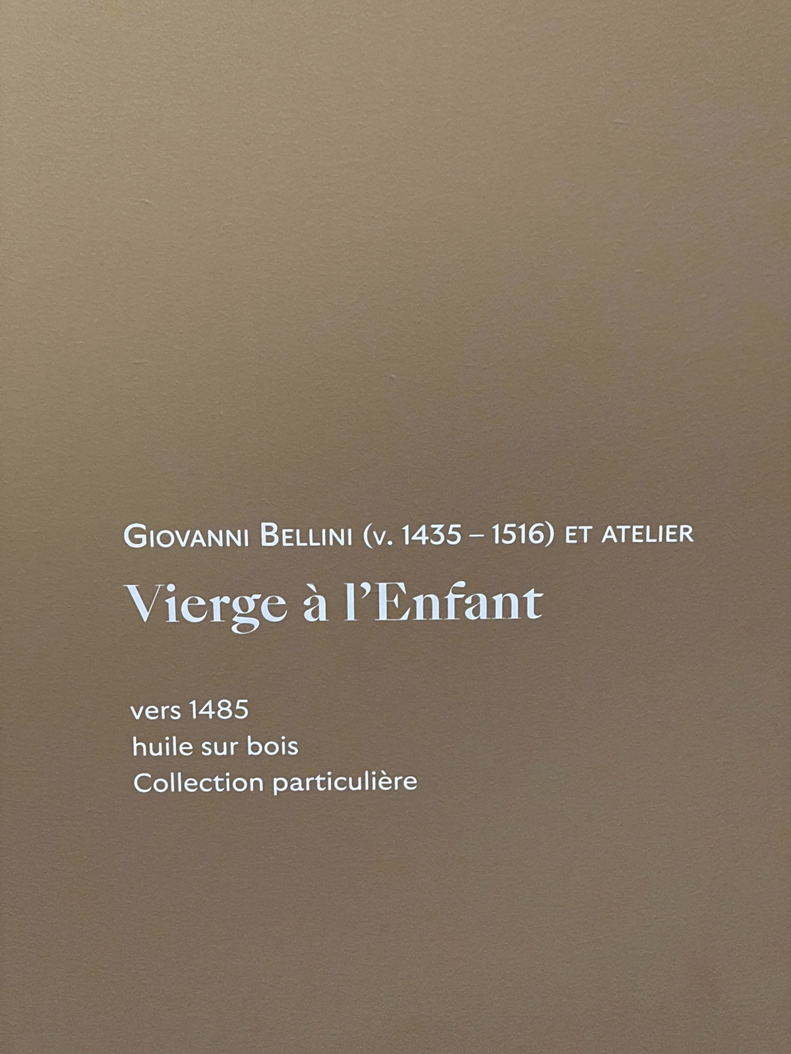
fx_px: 2346
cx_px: 396
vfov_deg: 25.3
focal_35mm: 77
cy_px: 527
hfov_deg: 19.1
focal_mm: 9
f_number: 2.8
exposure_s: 1/30
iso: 1600
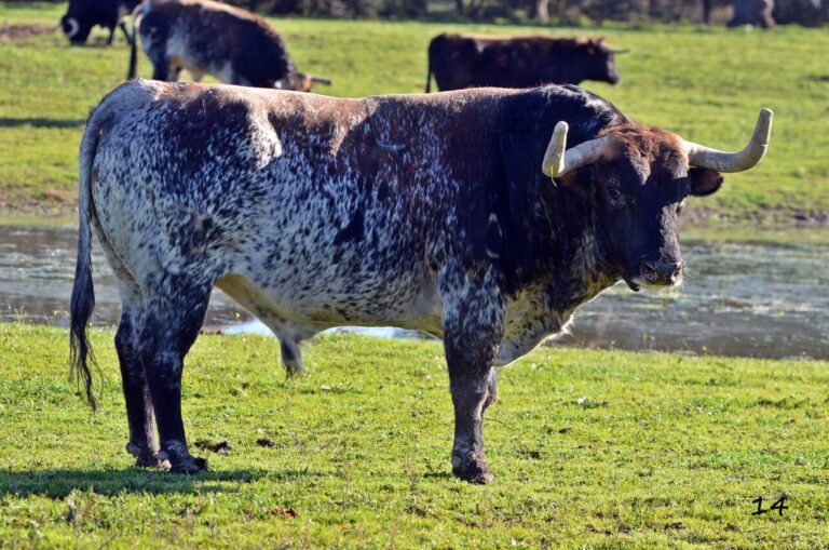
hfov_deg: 13.4
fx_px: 3517
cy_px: 275
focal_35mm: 153
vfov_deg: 8.9
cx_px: 414
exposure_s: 1/1000
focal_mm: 102
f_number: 4
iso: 400
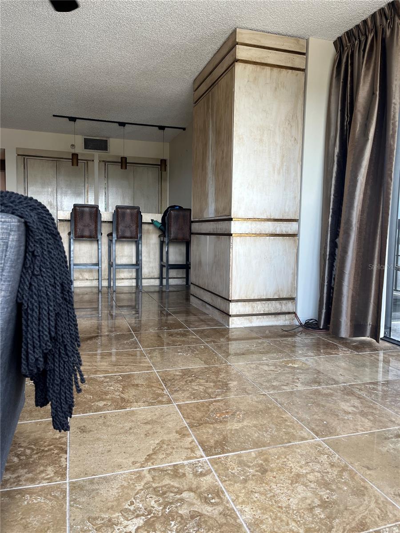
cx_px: 200
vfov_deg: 67.3
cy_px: 266
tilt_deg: -5.2
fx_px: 401
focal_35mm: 26
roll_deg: -1.6
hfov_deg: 53.1
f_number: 1.6
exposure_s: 1/120
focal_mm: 5.1
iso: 80
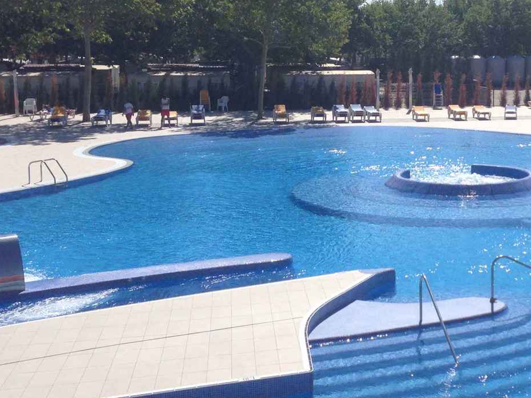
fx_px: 982
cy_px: 165
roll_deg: +0.1
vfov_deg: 22.9
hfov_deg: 29.1
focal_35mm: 64
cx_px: 473
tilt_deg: -7.1
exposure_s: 1/3195
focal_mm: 4.12
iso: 50
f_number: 2.4
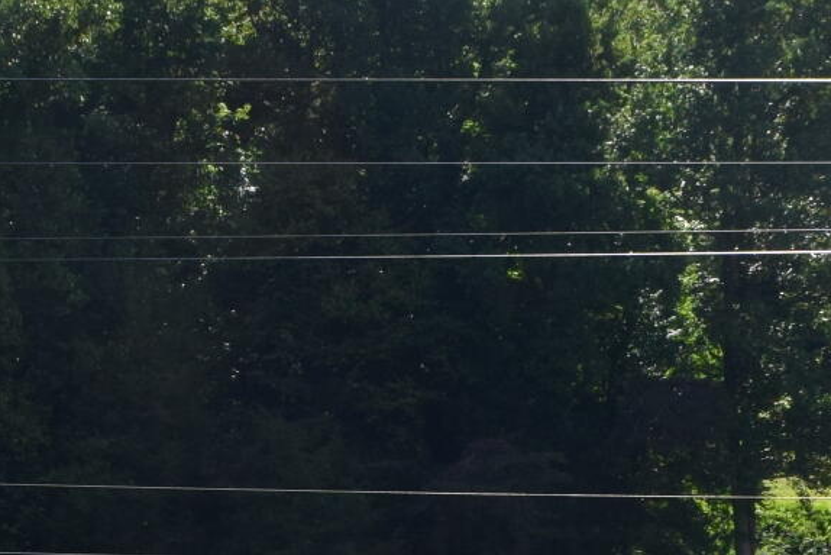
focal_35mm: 141
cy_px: 717
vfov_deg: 9.6
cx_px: 61
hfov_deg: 14.4
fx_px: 3255
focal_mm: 18
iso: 400
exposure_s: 1/400
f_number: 11
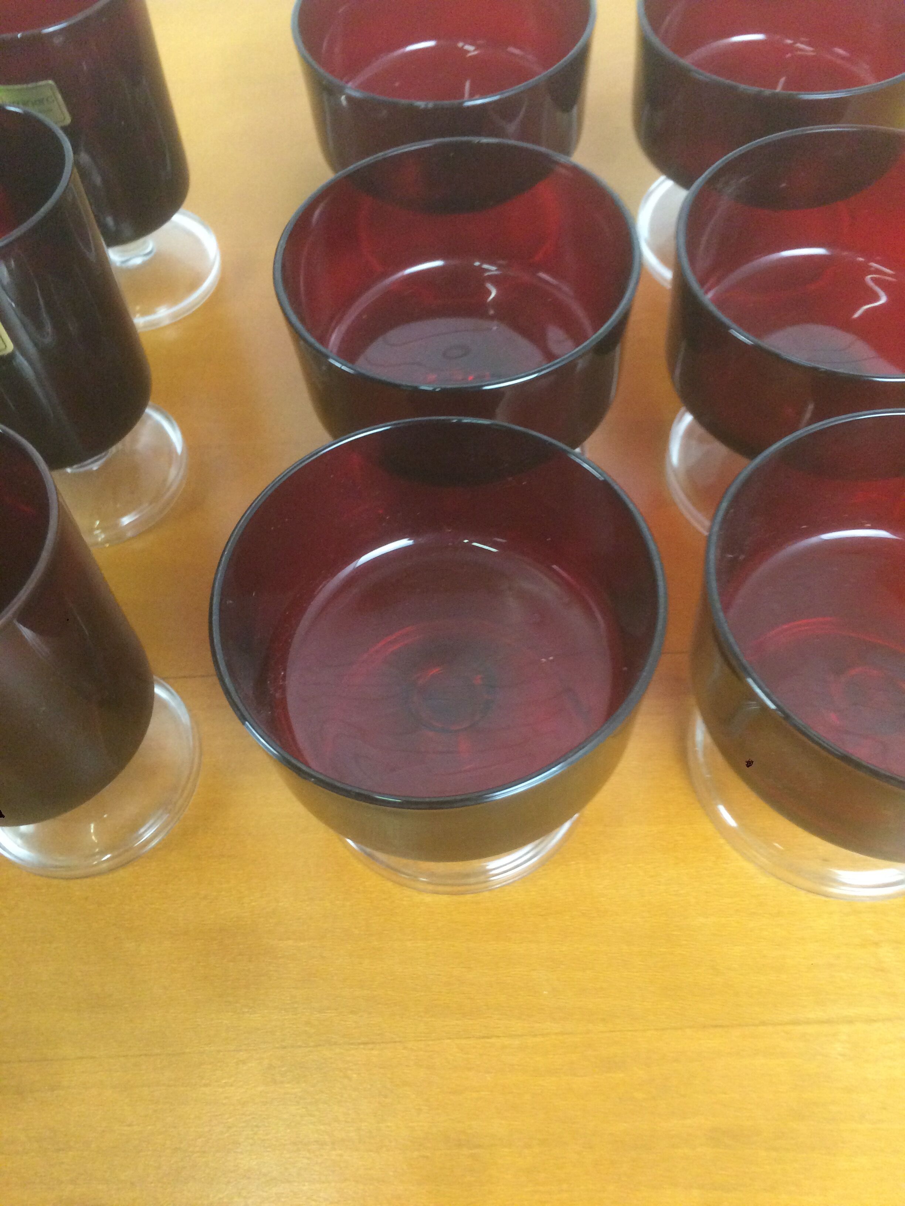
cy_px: 603
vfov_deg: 61.7
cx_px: 452
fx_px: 1011
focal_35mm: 29
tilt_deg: -61.1
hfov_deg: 48.2
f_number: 2.2
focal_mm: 4.15
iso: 320
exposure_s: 1/33
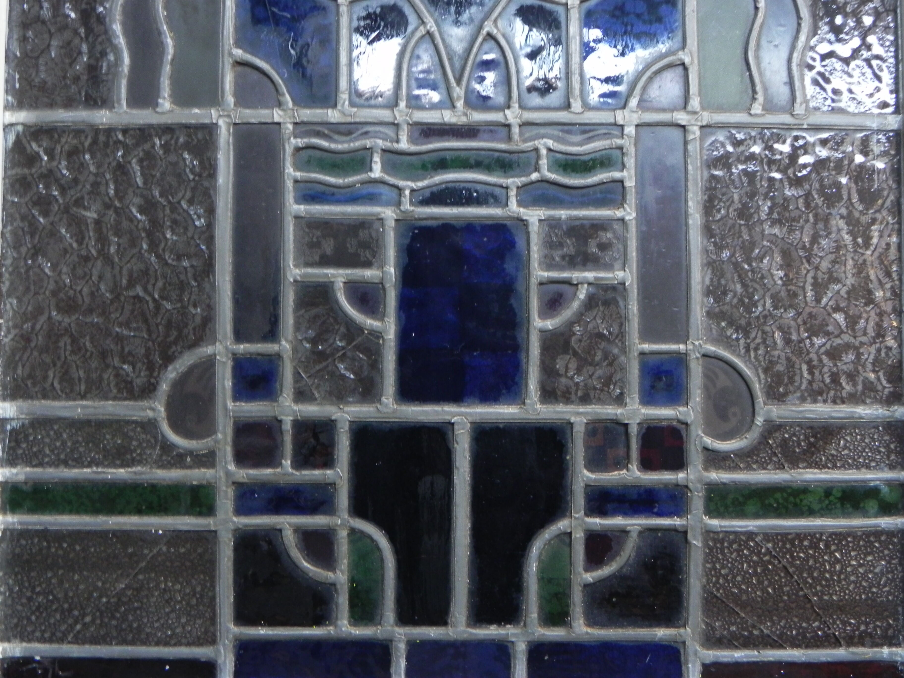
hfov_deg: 55.4
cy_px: 339
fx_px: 862
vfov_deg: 42.9
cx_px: 452
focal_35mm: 33
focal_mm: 5.9
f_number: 2.8
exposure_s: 1/12.3
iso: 400
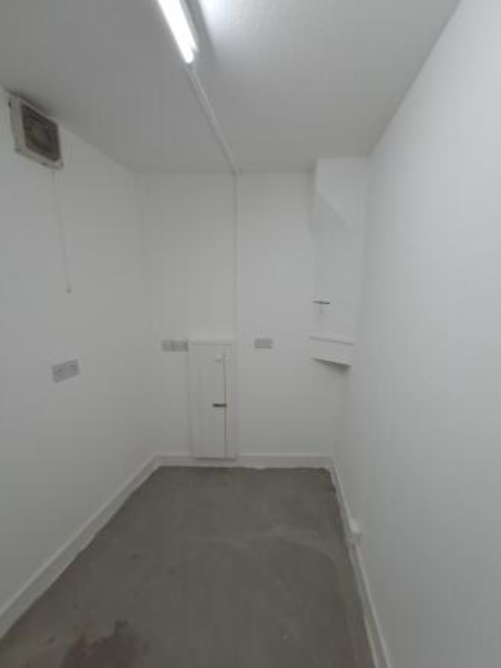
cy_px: 334
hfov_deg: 89.9
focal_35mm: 13
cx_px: 250
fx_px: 251
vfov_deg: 106.2
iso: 100
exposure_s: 1/50
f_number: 2.2
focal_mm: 1.42
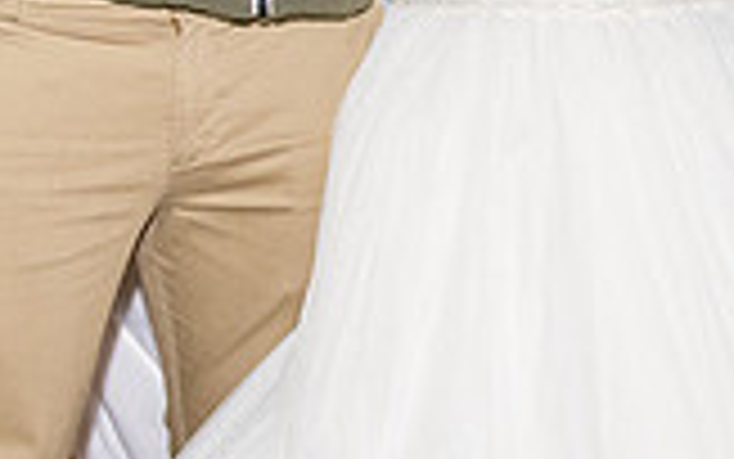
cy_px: -146
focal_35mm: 178
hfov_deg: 11.7
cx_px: 623
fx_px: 3562
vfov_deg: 7.3
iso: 1600
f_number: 4
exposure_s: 1/160
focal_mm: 35
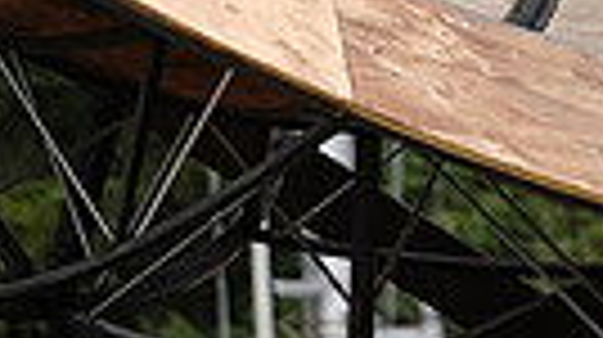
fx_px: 12137
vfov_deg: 1.6
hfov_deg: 2.8
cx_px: 1008
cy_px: -439
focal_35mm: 760
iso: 400
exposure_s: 1/1250
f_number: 2.8
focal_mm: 167
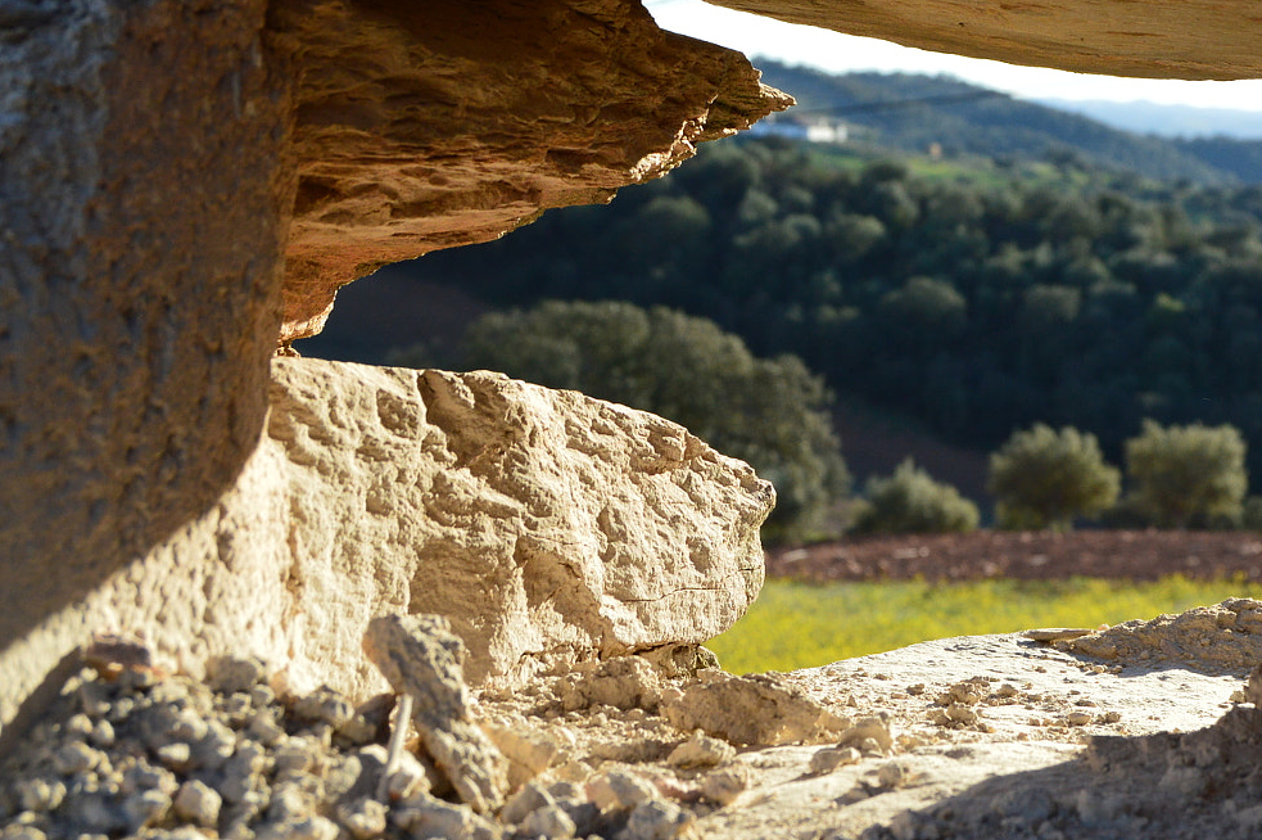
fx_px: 2908
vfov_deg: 16.4
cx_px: 1008
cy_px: 370
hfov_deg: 24.1
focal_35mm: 83
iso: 400
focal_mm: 34
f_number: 10
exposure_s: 1/320
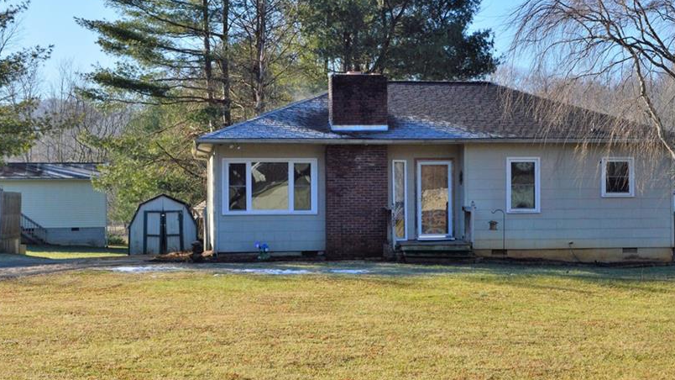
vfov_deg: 17.7
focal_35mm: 68
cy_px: 183
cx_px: 421
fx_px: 1217
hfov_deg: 30.9
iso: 400
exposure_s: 1/400
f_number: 11
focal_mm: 34
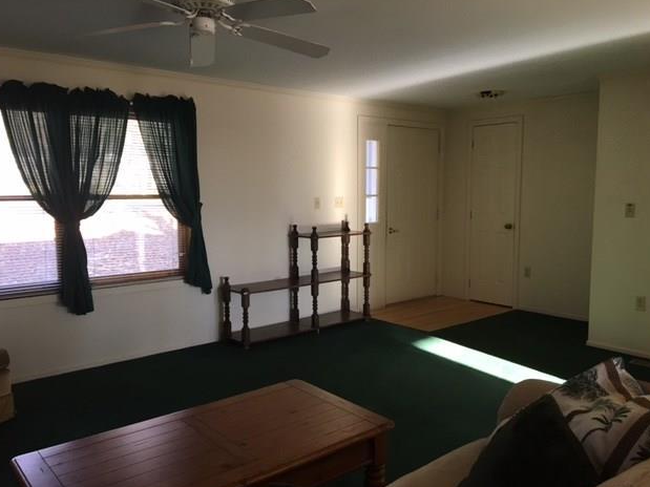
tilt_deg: -6.9
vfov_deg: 46.8
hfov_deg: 60.0
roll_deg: -0.6
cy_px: 246
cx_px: 328
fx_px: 563
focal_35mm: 30
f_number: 2.2
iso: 40
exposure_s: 1/30
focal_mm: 4.15
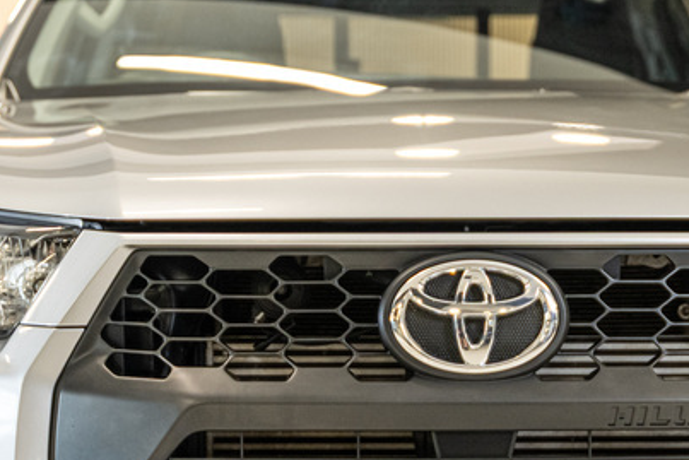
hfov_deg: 16.1
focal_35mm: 127
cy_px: 412
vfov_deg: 10.7
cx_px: 461
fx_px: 2431
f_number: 2.8
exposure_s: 1/125
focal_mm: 50
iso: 800
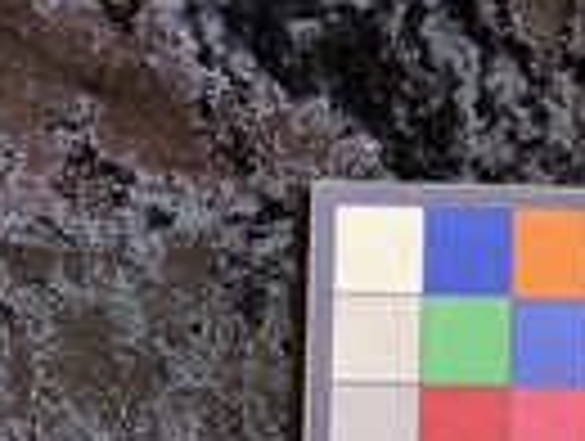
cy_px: 551
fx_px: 1321
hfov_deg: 23.5
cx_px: -50
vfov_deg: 17.9
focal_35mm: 78
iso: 64
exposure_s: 1/60
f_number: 1.8
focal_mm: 3
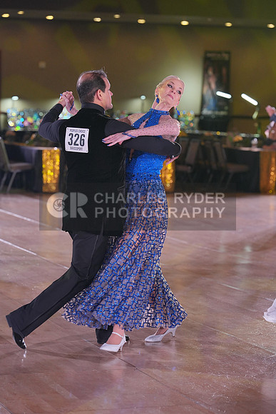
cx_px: 138
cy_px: 207
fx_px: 1425
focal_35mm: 124
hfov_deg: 11.1
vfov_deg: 16.5
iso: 1600
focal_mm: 124
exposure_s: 1/400
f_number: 4
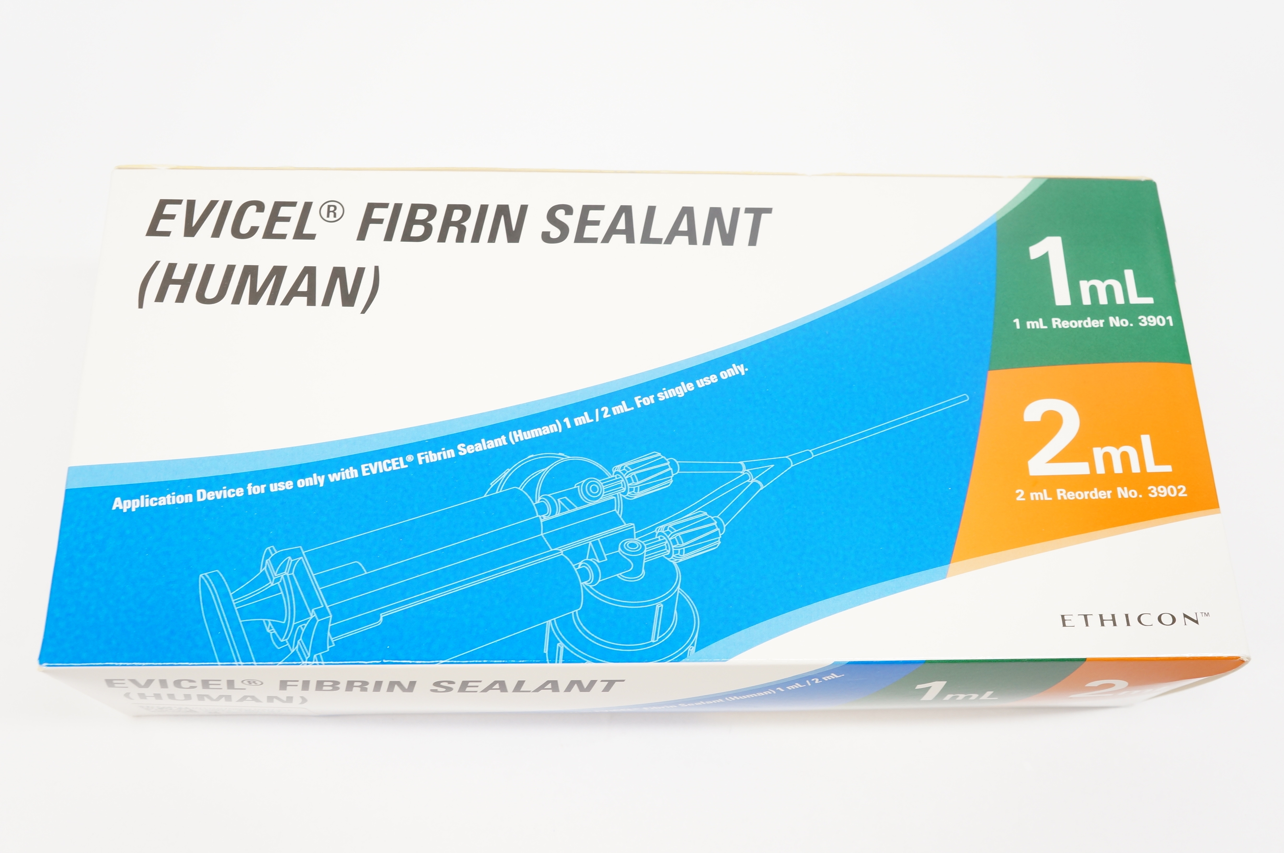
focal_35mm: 34
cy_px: 426
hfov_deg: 55.2
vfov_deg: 38.3
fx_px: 1229
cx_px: 642
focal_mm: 23
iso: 400
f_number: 5.6
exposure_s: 1/50
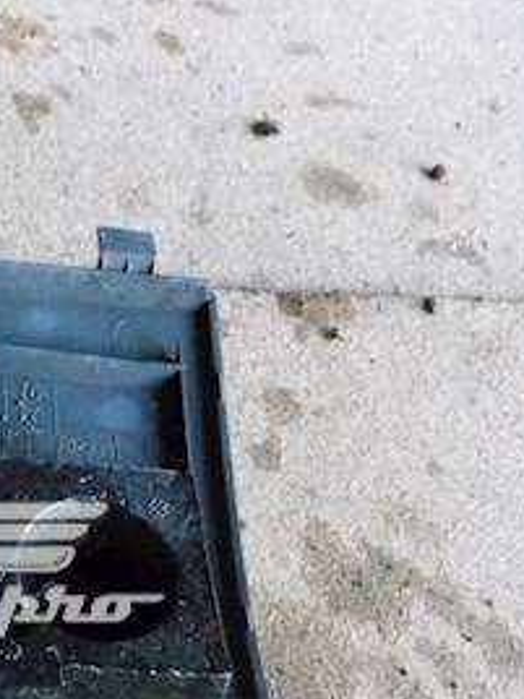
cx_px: -151
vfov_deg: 33.7
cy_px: 582
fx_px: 1110
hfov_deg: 23.6
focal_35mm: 55
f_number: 3.1
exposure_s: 1/125
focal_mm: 4
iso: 1000
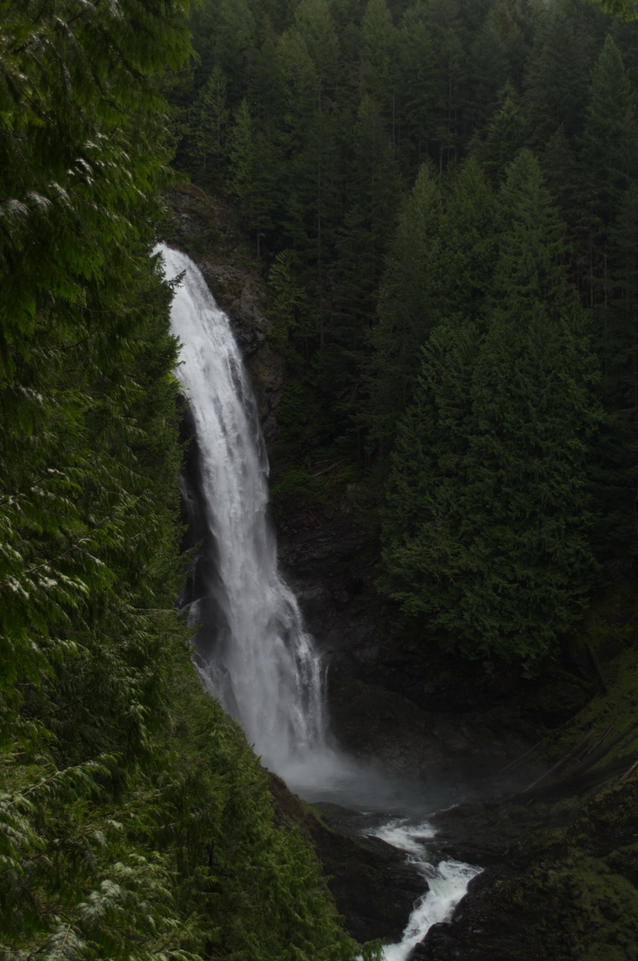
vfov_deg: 43.7
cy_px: 480
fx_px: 1200
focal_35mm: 45
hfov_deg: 29.8
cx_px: 319
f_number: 4.5
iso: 400
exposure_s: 1/500
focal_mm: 30
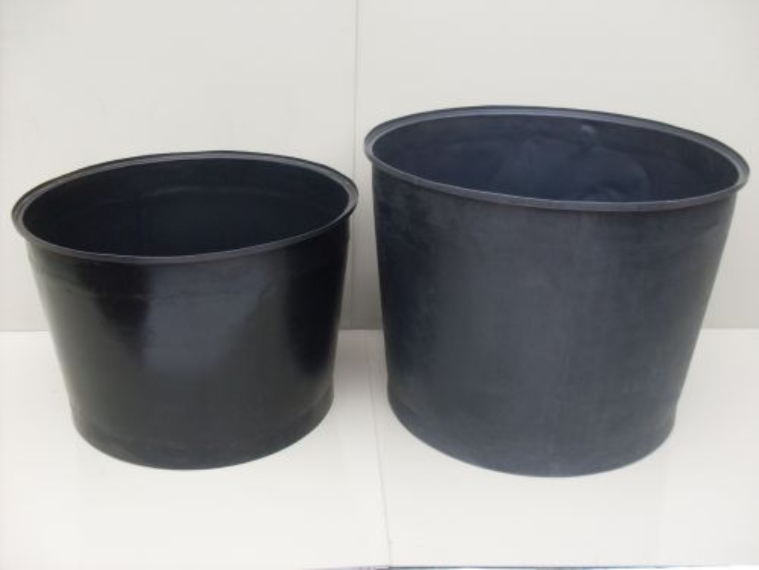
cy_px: 285
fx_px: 833
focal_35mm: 38
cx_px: 380
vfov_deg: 37.7
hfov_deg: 49.0
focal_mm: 6.3
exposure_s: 1/90
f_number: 2.8
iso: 80
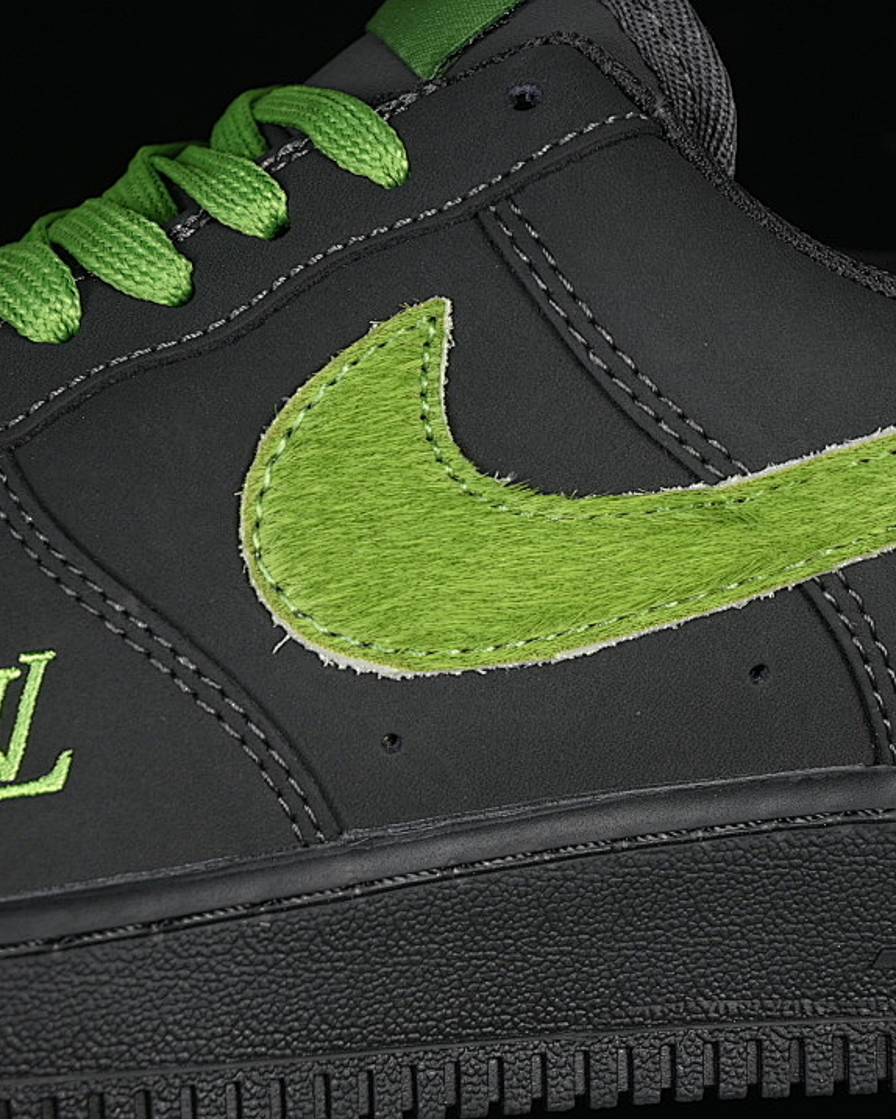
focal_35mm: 106
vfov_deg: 18.1
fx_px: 3512
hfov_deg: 14.5
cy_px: 560
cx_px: 509
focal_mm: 50
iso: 160
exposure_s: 1/60
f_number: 6.3
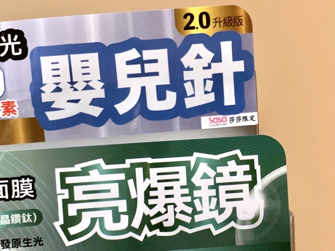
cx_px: 168
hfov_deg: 67.3
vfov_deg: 53.1
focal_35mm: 26
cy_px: 126
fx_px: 252
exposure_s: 1/34
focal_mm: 4.25
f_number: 1.8
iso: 400
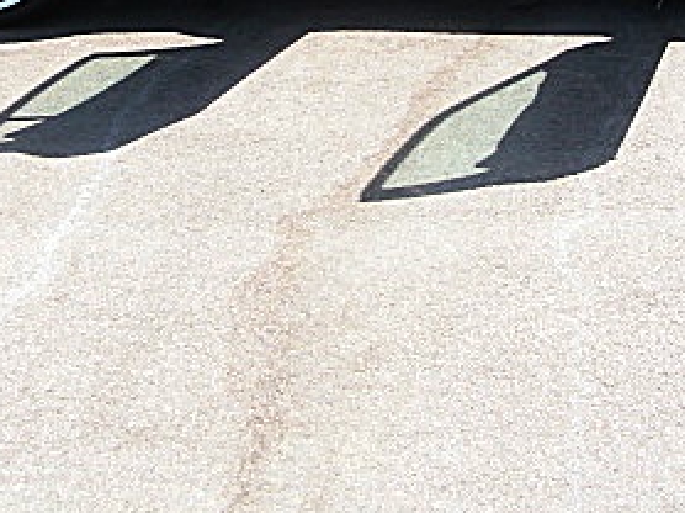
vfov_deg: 17.1
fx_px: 1641
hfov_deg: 23.6
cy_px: -64
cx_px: 384
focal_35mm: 83
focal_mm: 6.3
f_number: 2.8
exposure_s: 1/400
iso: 50
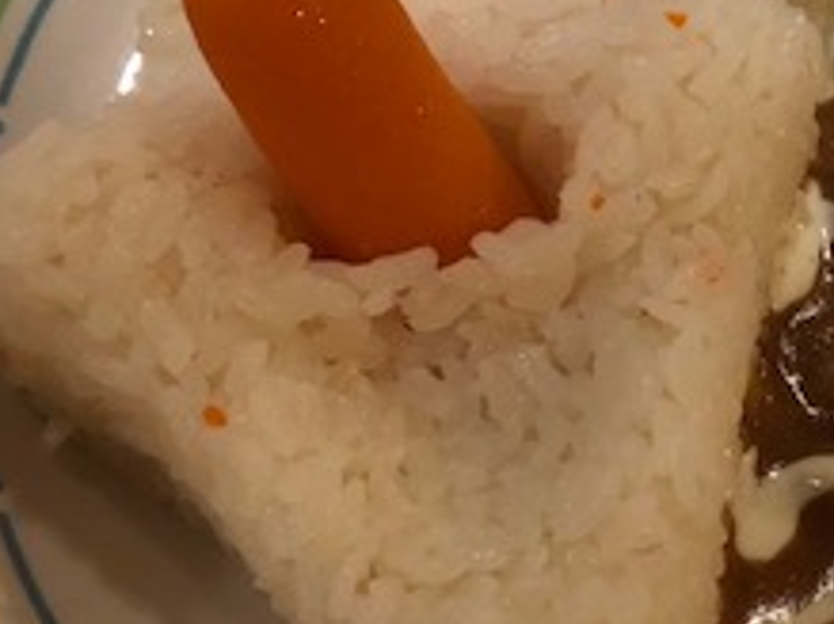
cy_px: 350
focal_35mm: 82
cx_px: 724
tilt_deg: -61.7
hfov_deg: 23.3
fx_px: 1975
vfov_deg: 18.0
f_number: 1.8
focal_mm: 3.99
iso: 125
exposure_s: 1/4
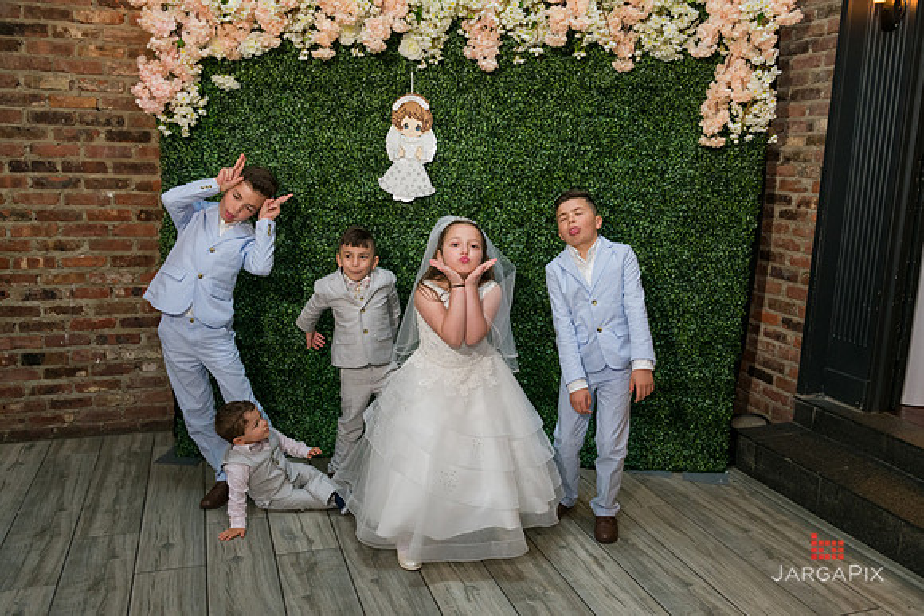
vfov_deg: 42.3
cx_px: 462
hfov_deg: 60.3
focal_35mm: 31
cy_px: 308
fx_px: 796
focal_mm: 31
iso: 1600
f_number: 5.6
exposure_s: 1/125
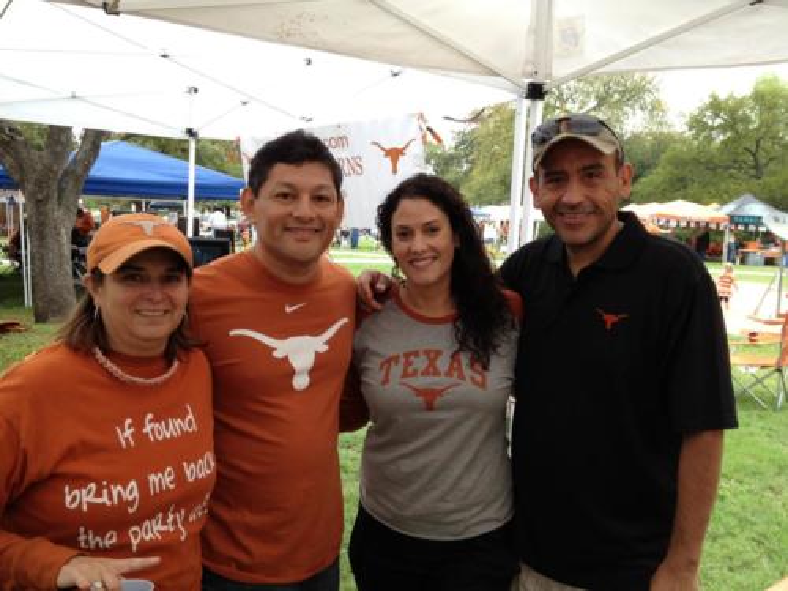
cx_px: 394
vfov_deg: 40.7
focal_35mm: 35
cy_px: 296
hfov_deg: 52.6
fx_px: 797
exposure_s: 1/142
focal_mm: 4.28
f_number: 2.4
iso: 64
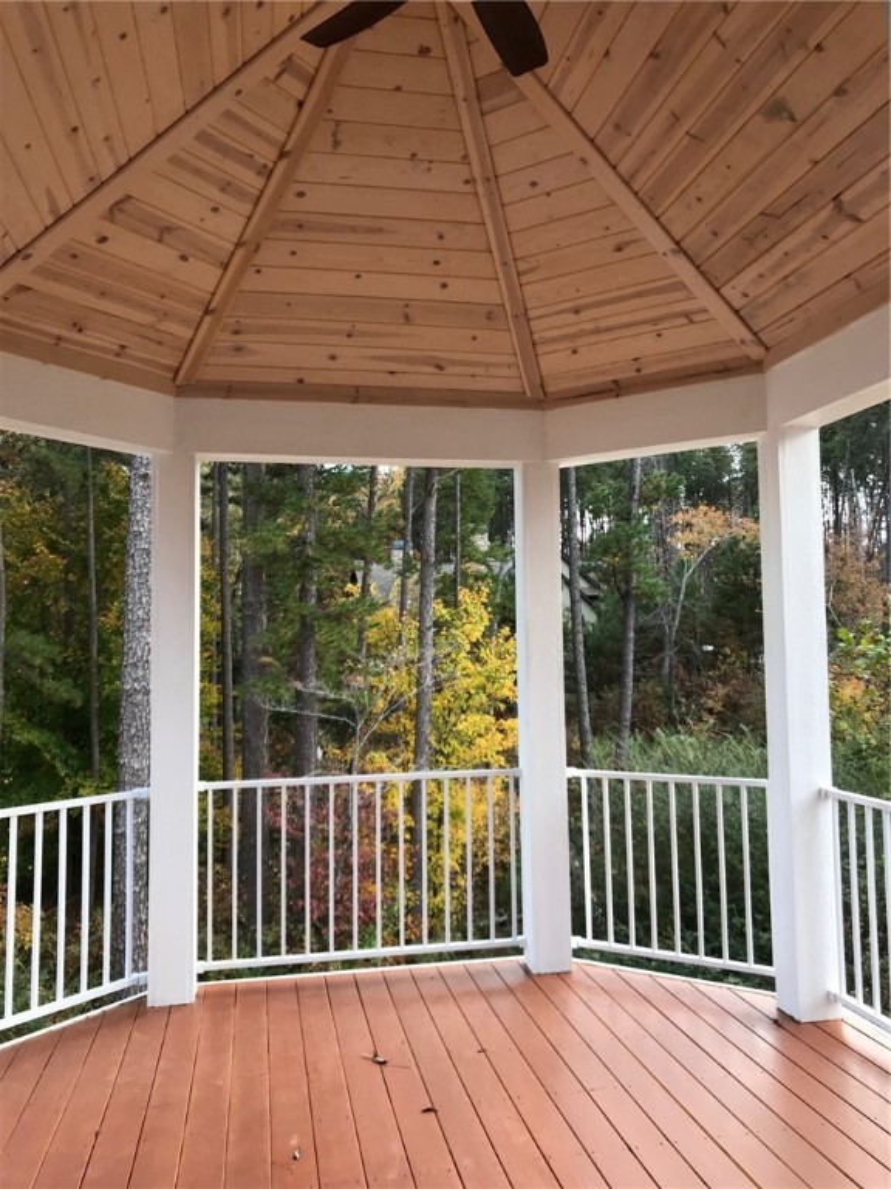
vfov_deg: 63.4
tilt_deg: +5.5
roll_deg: +1.1
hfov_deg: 49.7
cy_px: 594
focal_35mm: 28
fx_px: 961
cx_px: 446
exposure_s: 1/120
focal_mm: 3.99
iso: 25
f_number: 1.8
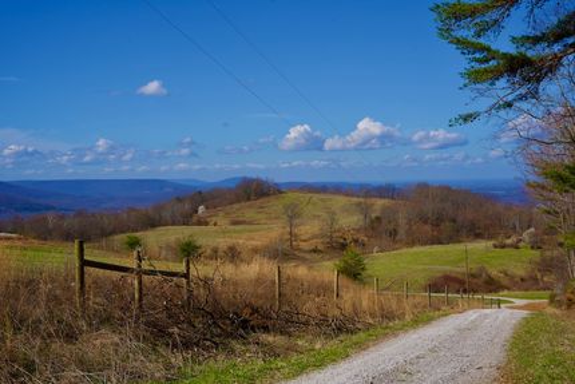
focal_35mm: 46
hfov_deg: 42.6
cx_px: 288
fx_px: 737
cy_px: 192
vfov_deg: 29.2
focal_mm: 46.1
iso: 100
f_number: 10
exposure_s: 1/250
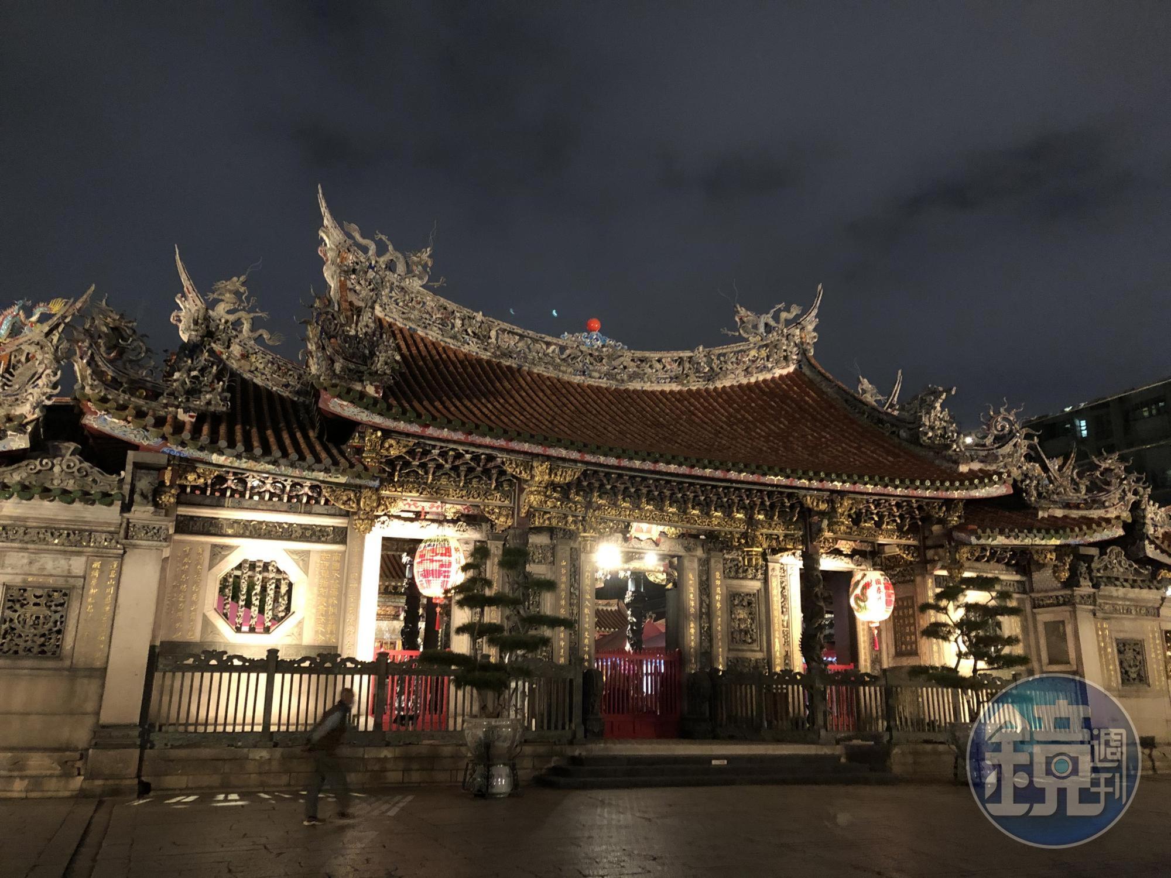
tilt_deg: +14.8
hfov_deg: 63.4
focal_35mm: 28
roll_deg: -0.9
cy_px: 439
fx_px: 947
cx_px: 586
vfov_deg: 49.7
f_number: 1.8
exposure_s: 1/4
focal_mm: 3.99
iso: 125
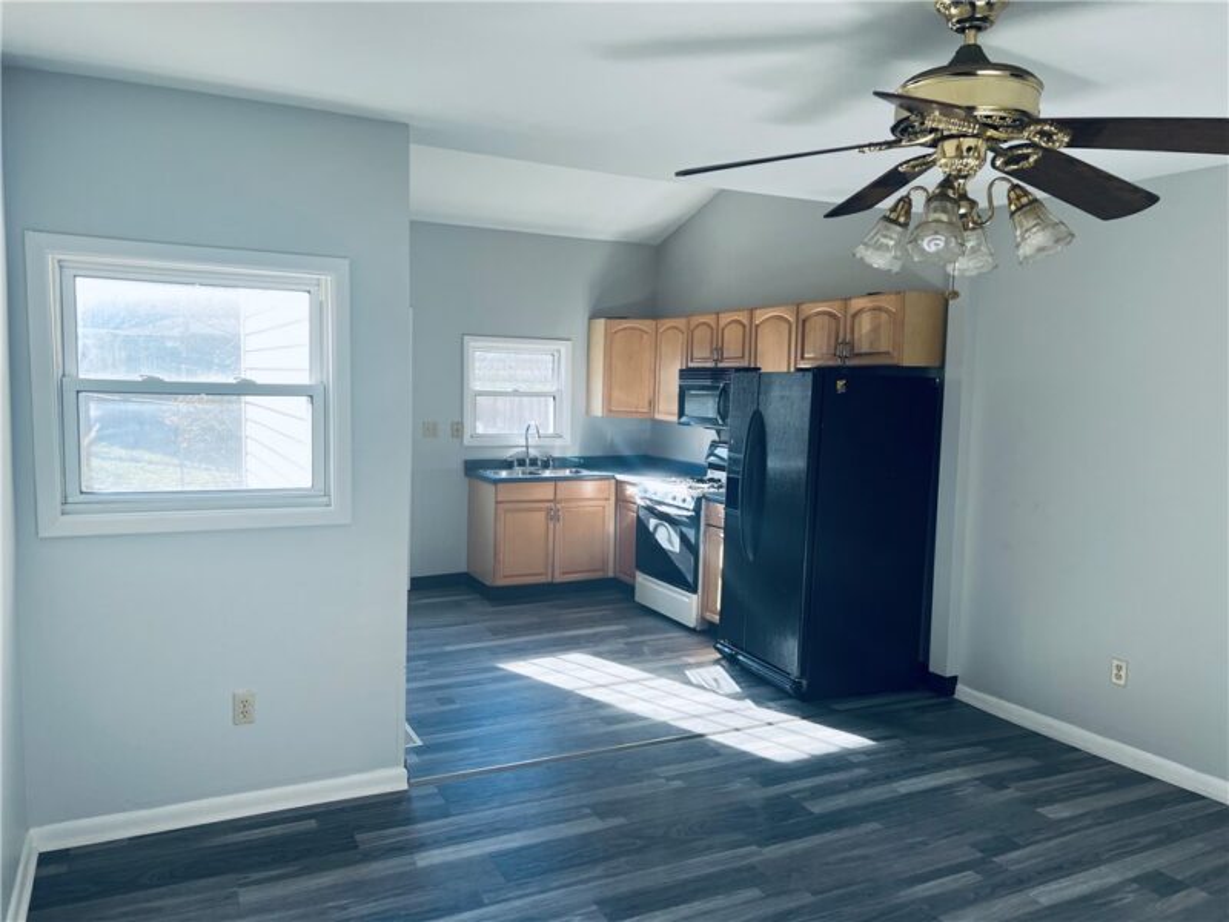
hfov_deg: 67.3
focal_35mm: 26
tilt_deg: -6.6
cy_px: 461
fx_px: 923
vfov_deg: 53.1
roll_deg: -1.8
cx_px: 614
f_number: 1.5
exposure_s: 1/160
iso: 50
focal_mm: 5.7
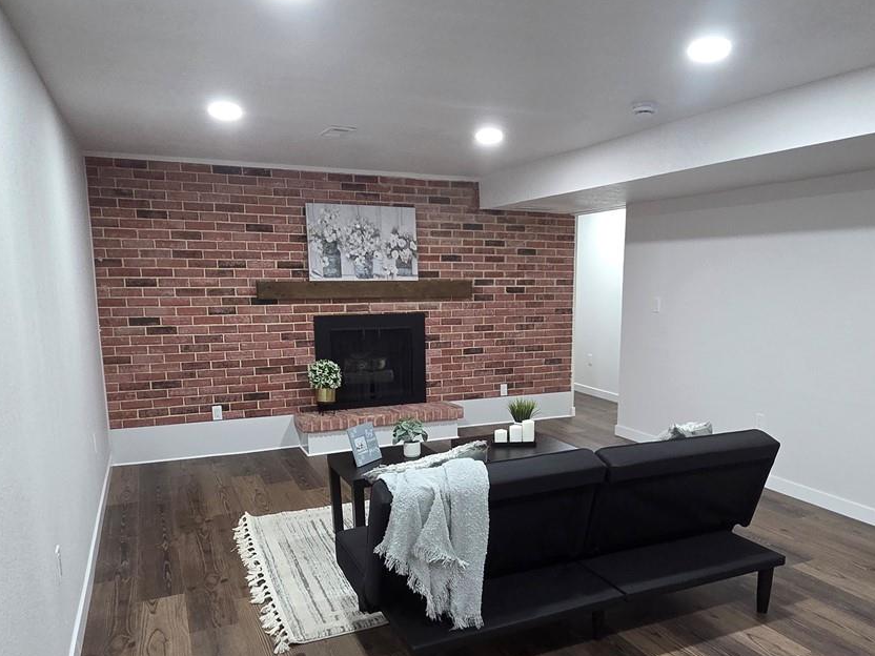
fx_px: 632
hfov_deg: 68.9
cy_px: 401
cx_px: 508
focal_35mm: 25
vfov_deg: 54.4
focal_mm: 2.2
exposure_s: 1/60
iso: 400
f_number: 2.2
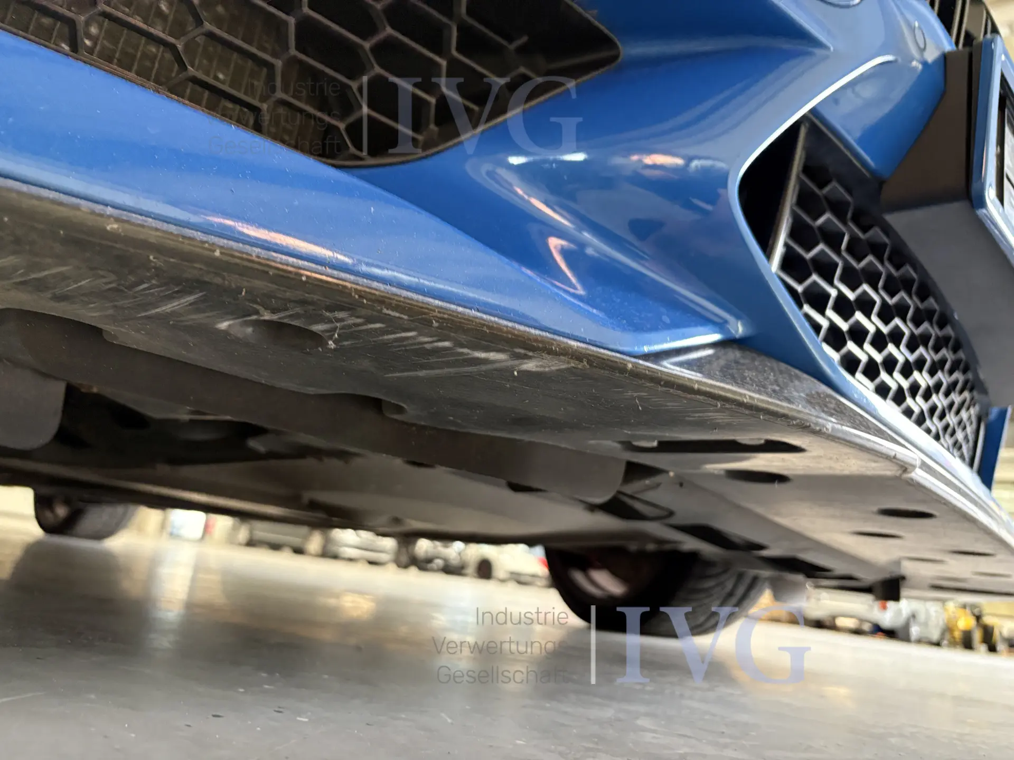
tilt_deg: +14.1
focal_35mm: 26
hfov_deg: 67.3
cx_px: 507
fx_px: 762
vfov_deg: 53.1
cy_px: 380
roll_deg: -7.4
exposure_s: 1/56
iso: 500
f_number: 1.6
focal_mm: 5.96
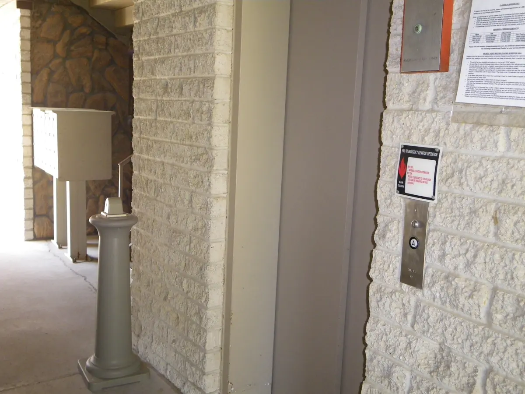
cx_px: 262
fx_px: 591
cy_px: 197
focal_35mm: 39
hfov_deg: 47.9
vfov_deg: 36.8
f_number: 3
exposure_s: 1/80
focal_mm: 6.9
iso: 400
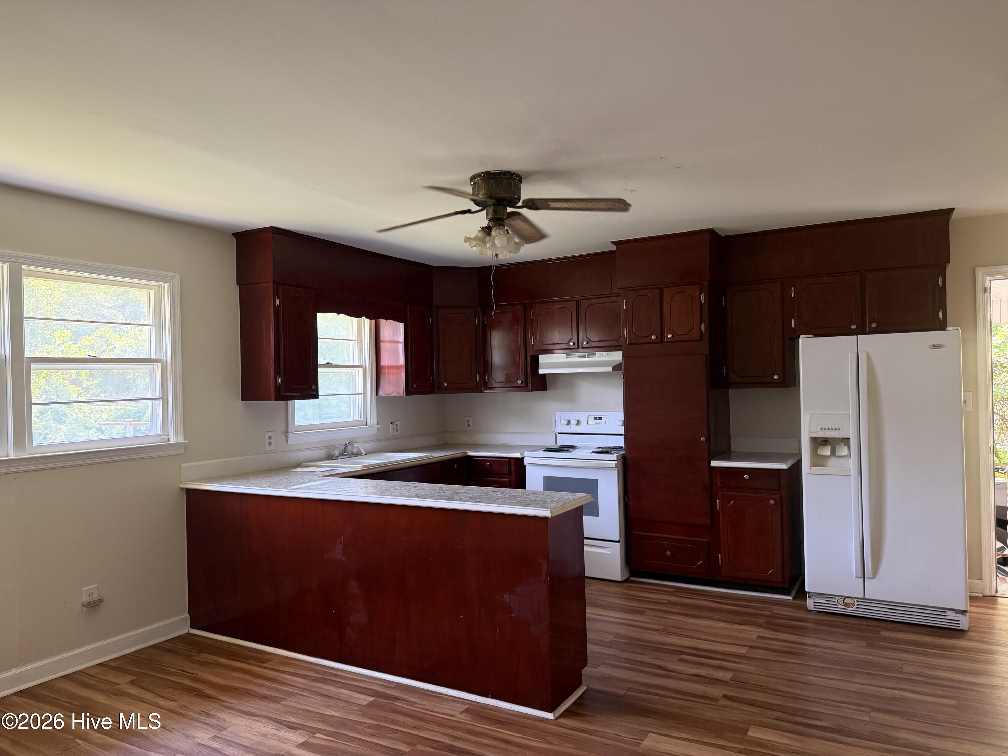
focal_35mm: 24
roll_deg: +1.2
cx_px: 504
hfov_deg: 71.6
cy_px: 378
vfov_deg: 56.8
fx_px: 699
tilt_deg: +0.0
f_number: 1.78
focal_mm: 6.76
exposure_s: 1/66
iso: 200
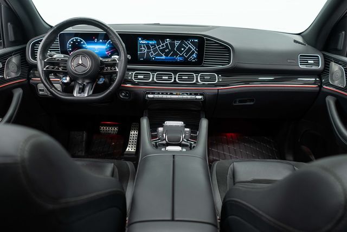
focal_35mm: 28
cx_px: 174
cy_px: 116
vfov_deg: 46.4
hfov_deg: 65.5
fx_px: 270
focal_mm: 28
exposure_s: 1/40
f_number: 3.2
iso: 640
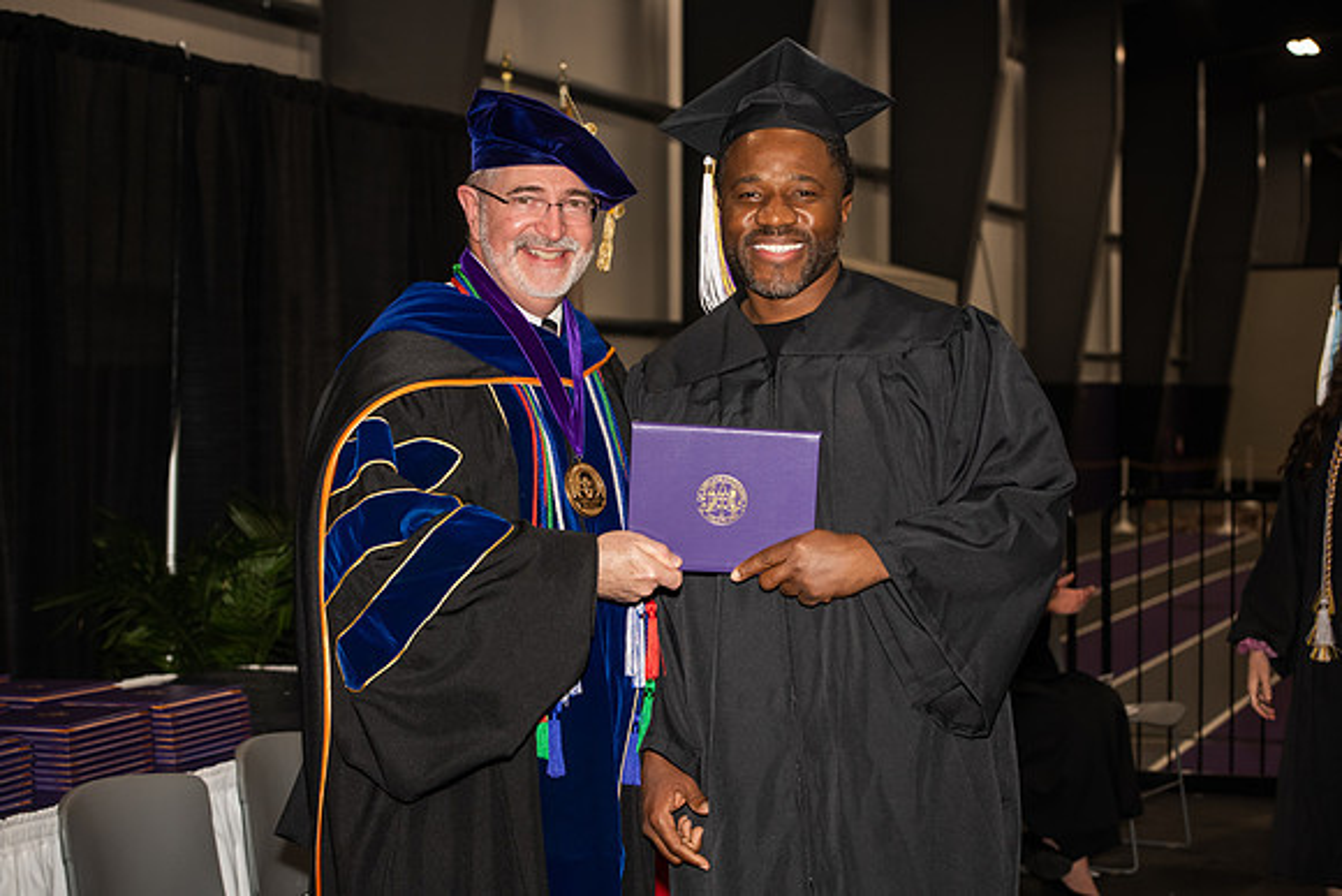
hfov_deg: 28.8
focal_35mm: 70
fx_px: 2610
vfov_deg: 19.5
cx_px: 671
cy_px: 448
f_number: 5.6
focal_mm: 70
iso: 1000
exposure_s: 1/200
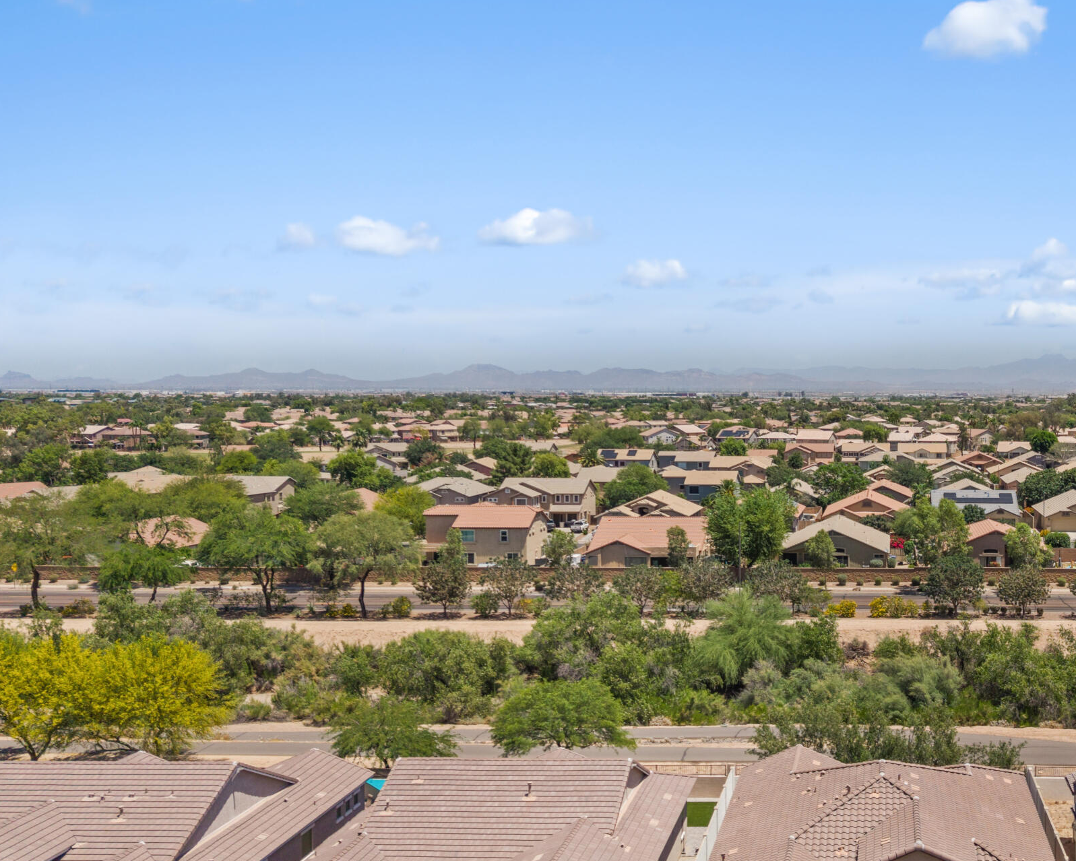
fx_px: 1401
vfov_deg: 34.1
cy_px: 465
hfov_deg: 40.0
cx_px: 884
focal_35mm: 44
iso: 120
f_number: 1.8
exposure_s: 1/3000
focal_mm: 8.67
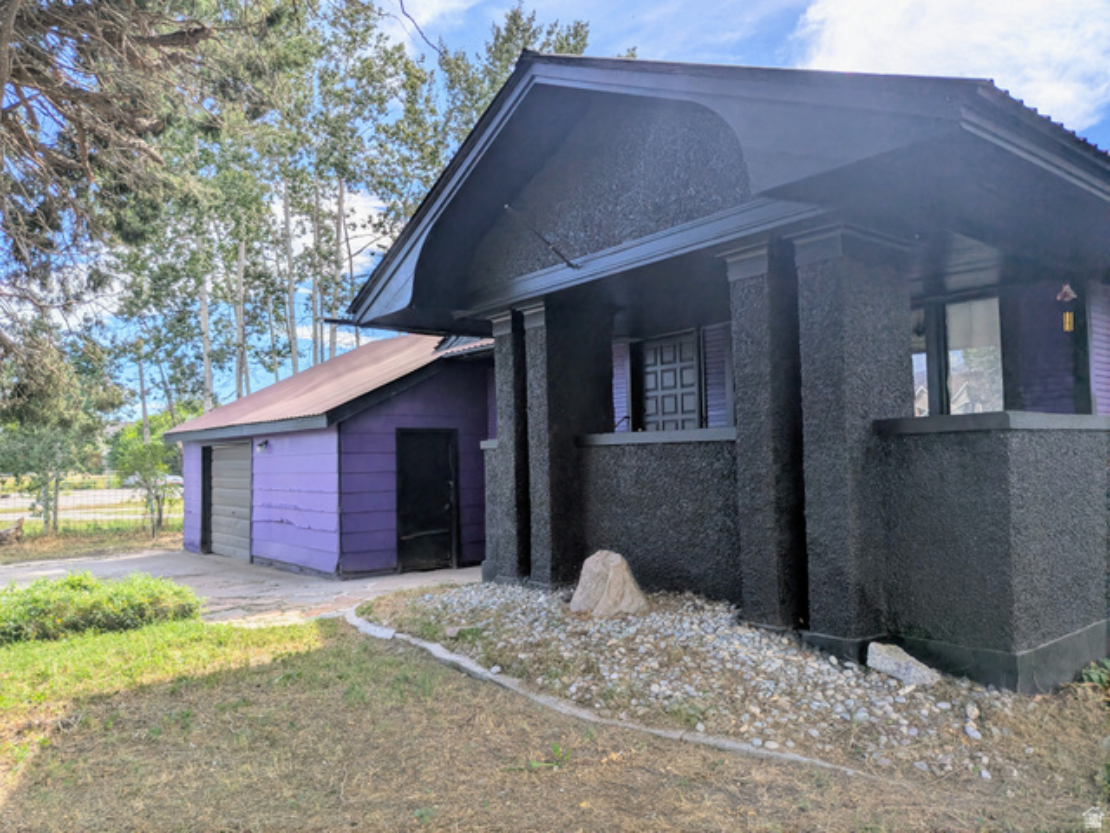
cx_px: 555
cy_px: 416
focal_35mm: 24
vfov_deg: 56.8
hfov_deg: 71.6
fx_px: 770
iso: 42
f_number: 1.7
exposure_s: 1/2625
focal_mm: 4.53
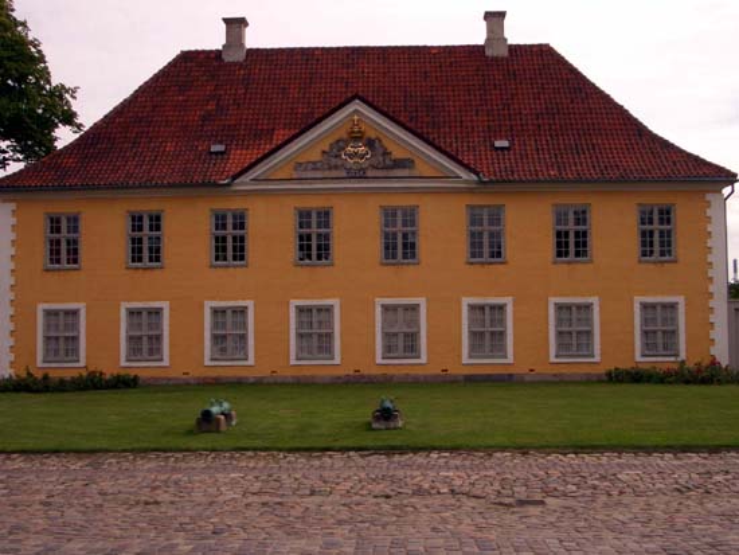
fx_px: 1047
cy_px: 278
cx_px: 370
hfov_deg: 38.9
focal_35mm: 49
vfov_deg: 29.7
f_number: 5
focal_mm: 8.2
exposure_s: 1/640
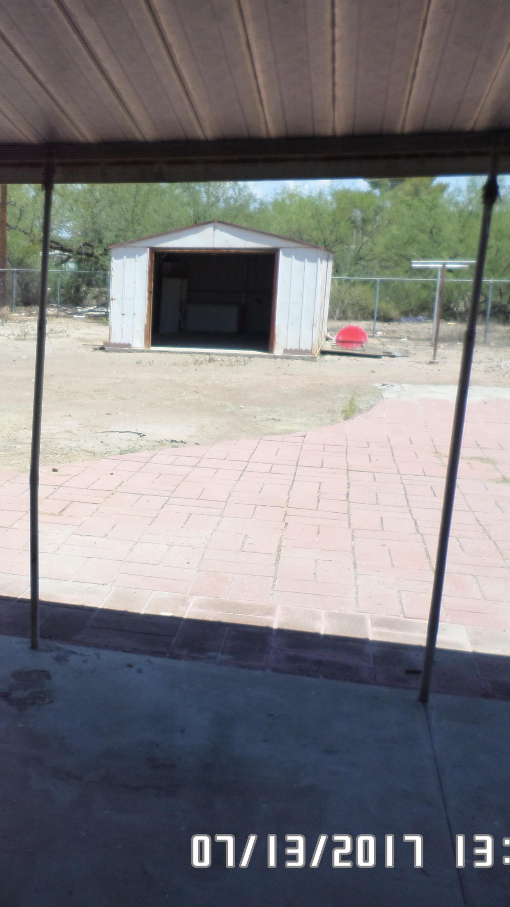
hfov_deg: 30.4
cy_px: 456
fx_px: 890
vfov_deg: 54.0
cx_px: 37
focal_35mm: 37
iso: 80
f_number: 2.5
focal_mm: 4.5
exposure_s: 1/1000
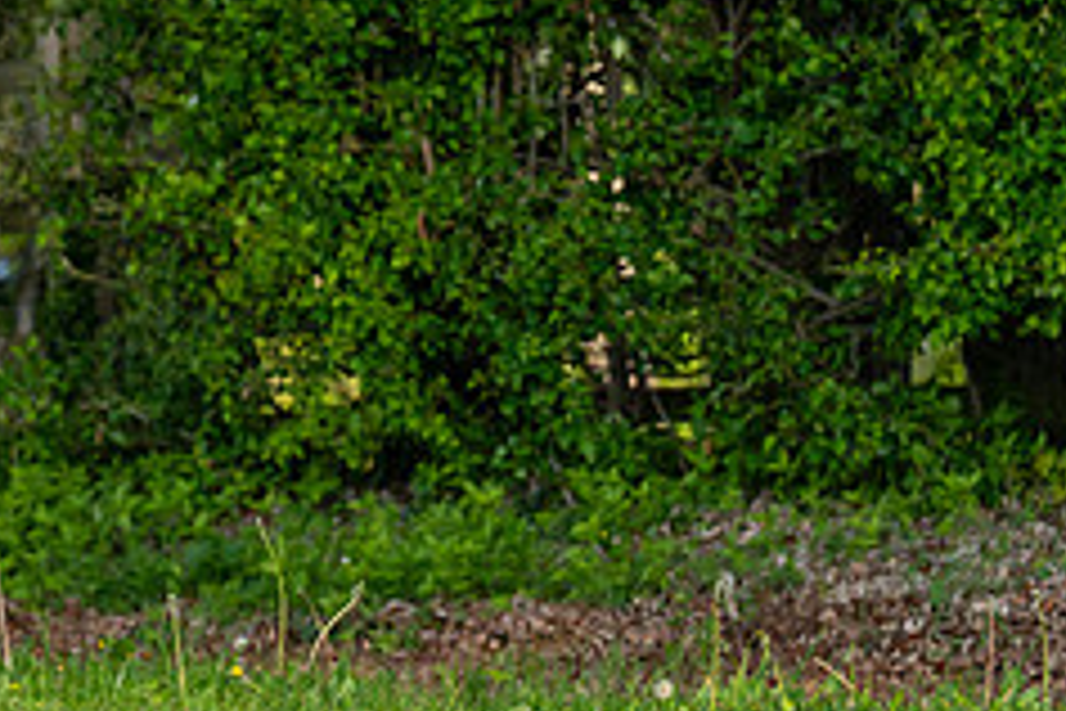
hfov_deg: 5.3
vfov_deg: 3.6
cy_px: 209
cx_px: -198
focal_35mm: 385
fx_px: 11399
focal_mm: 157
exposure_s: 1/1000
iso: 640
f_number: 4
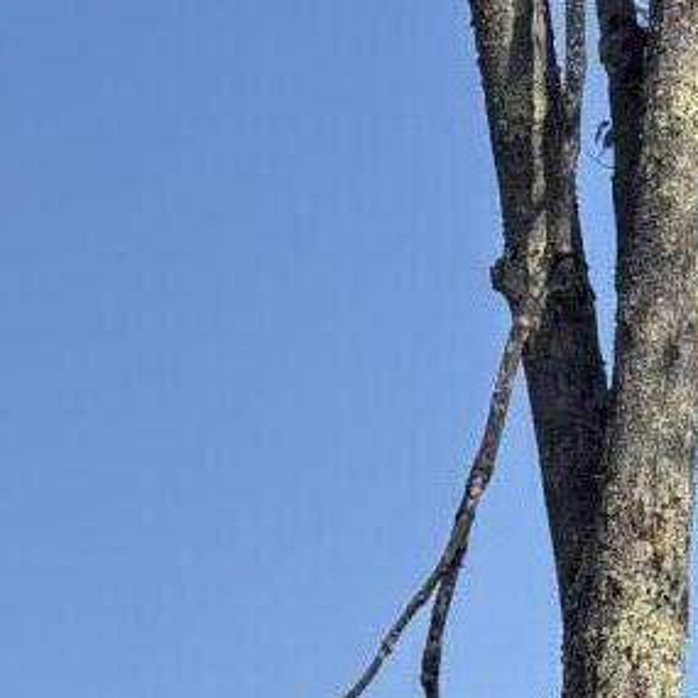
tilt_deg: -7.8
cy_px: 2231
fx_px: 3673
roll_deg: +0.1
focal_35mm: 161
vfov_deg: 8.6
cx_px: -260
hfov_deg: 10.6
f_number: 1.6
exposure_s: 1/2538
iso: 50
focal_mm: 5.96
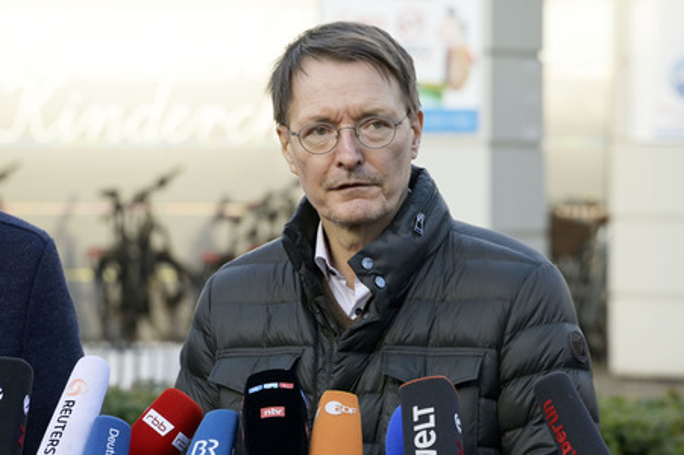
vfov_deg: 5.5
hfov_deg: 8.2
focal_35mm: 250
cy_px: 228
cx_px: 342
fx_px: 4746
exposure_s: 1/400
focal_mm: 250
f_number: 10
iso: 2000
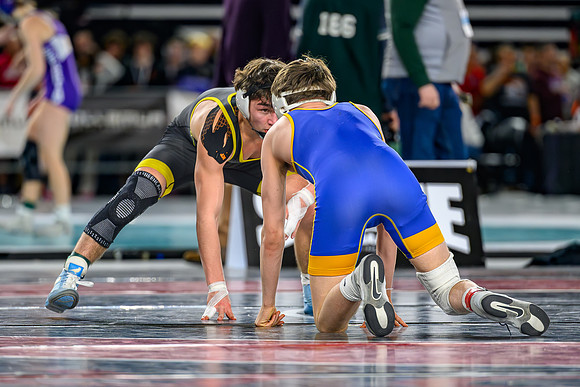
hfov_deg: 6.4
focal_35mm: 322
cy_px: 205
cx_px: 251
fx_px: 5196
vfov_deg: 4.3
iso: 2500
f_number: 2.8
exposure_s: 1/800
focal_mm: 200
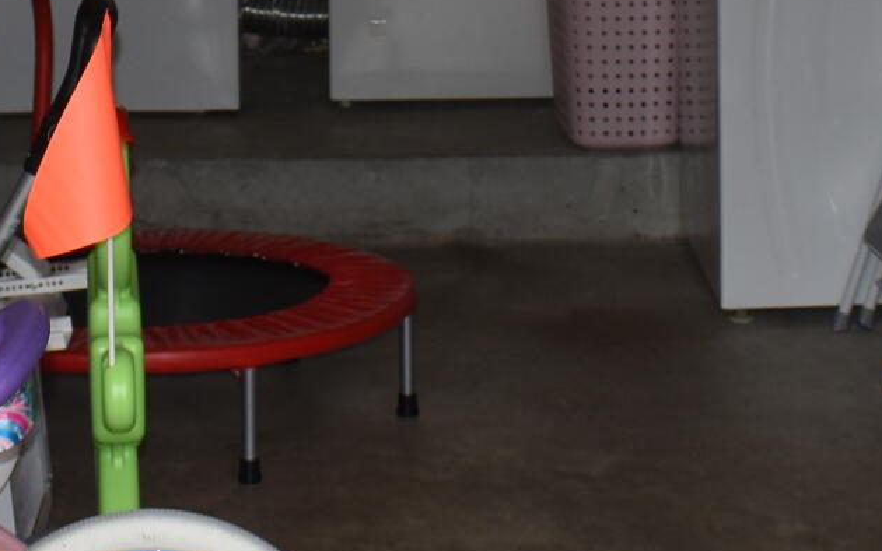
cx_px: 336
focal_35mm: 131
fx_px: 3149
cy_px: -234
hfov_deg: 15.9
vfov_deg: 9.8
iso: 140
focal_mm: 18
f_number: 5.6
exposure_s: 1/125
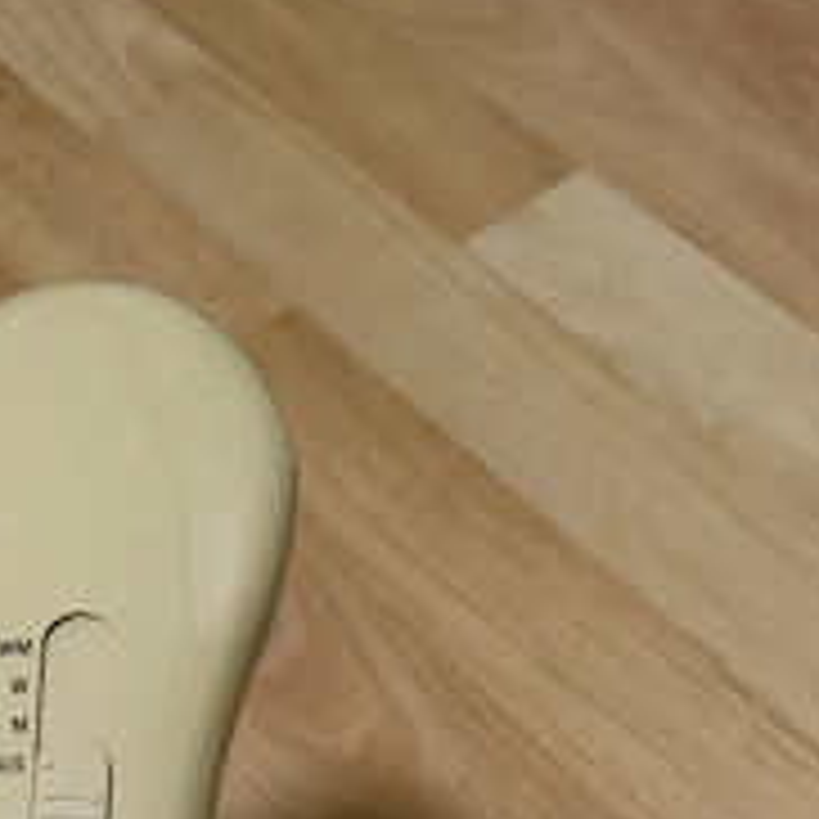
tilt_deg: -53.3
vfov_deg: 18.5
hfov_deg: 18.6
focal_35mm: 93
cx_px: 225
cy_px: 693
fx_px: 2489
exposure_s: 1/35
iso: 500
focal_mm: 6.76
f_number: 1.78
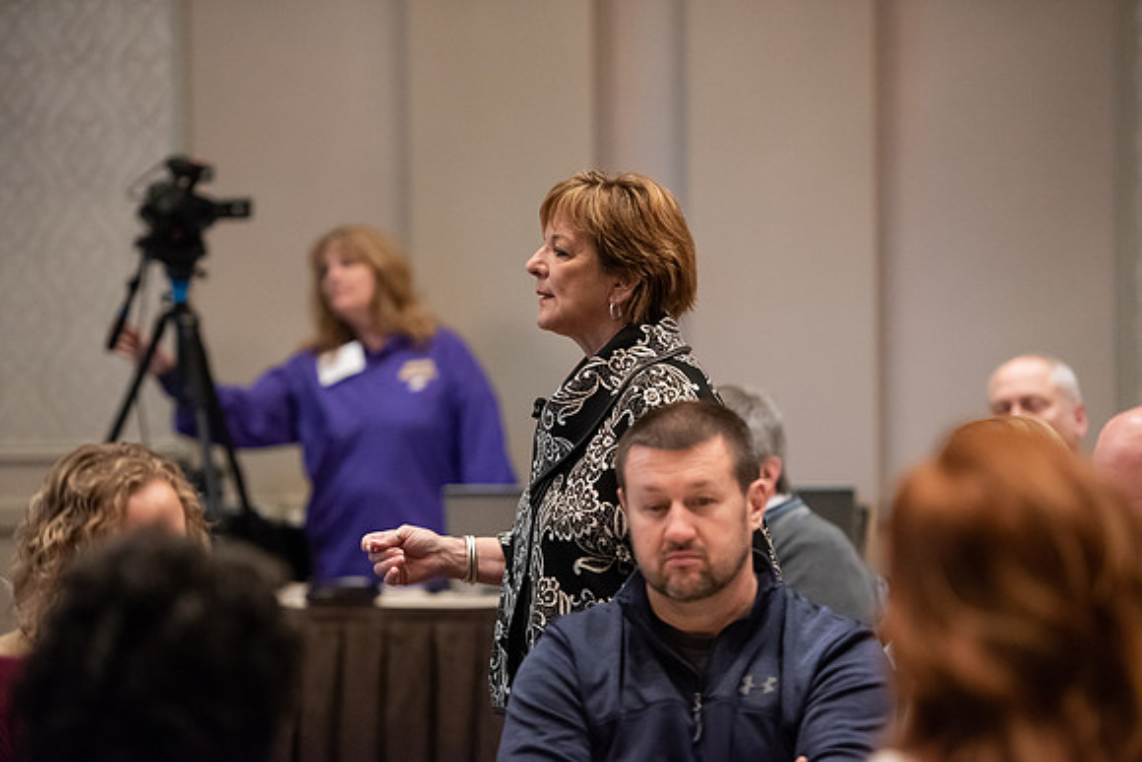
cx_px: 571
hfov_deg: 14.7
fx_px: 4442
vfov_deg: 9.8
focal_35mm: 140
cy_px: 381
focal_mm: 140
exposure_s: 1/200
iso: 4000
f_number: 2.8
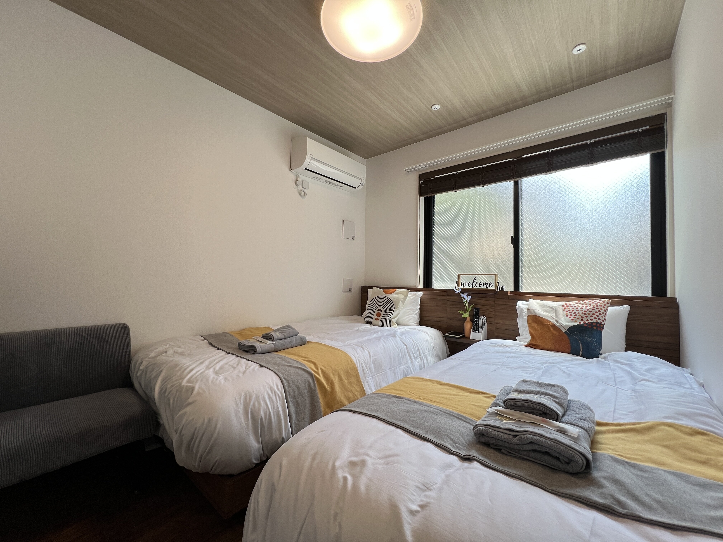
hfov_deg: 106.2
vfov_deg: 89.9
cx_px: 362
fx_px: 272
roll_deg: -1.0
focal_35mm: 13
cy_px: 271
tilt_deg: +1.0
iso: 40
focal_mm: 1.57
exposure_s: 1/100
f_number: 1.8
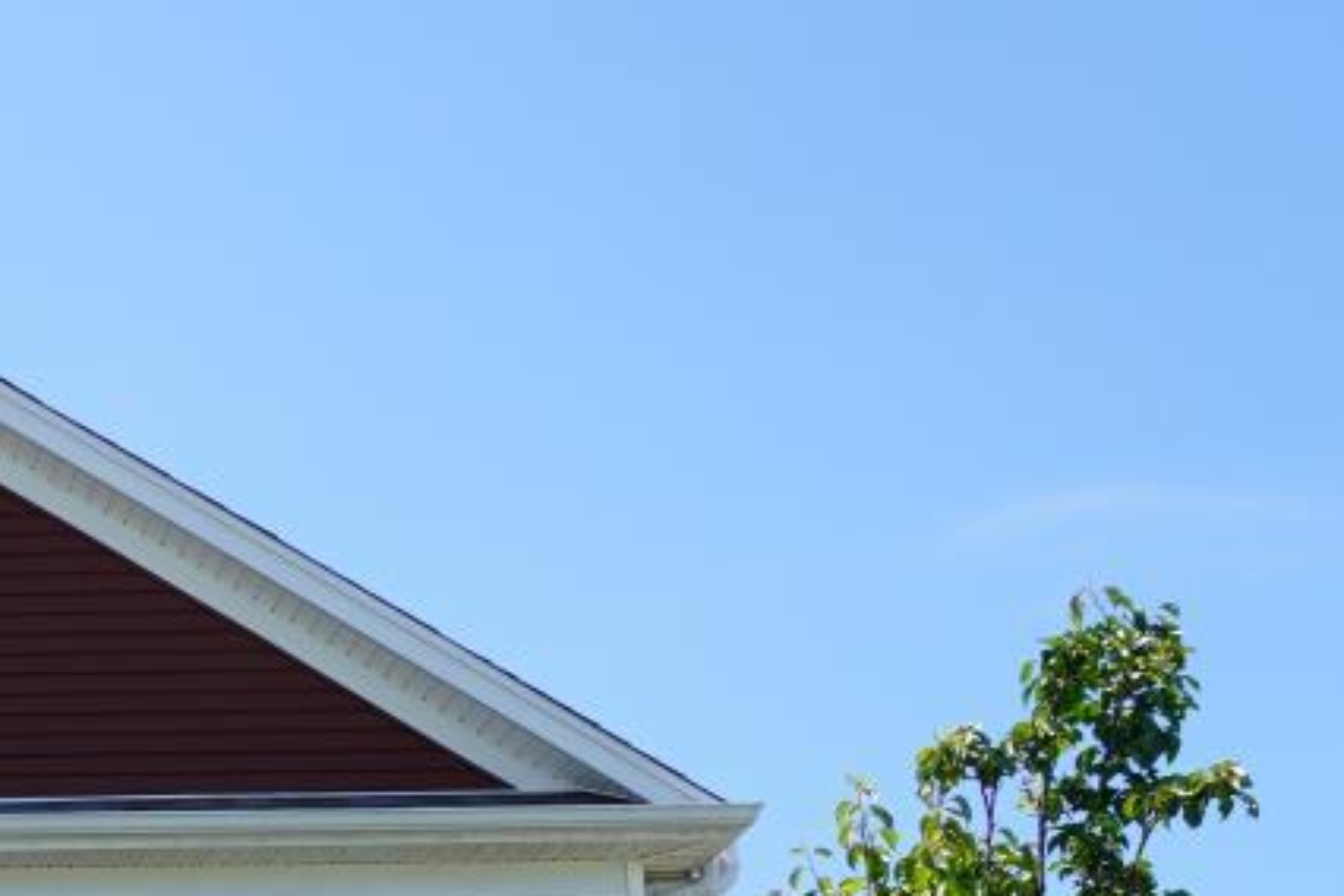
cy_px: 1518
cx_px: -817
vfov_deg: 13.9
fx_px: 3351
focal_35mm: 90
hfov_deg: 19.1
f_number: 9
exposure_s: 1/125
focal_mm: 17
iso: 100
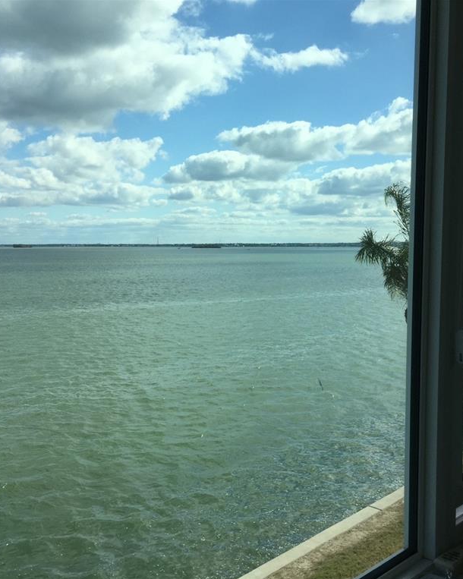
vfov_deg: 47.9
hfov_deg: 39.1
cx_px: 213
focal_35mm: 38
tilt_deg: -4.3
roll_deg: -0.1
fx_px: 651
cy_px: 291
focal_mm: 4.15
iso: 32
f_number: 2.2
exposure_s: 1/2198
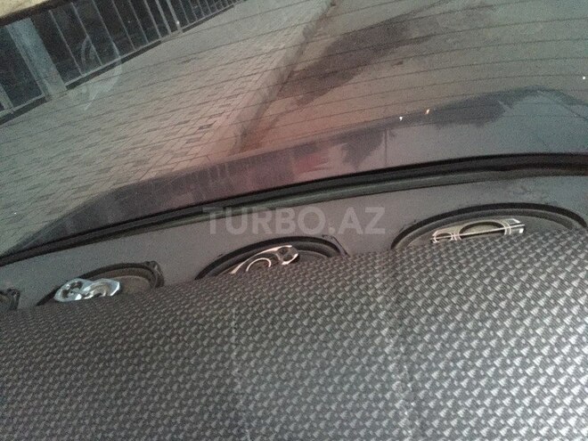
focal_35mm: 29
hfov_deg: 61.7
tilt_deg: -23.1
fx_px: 493
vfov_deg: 48.2
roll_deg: +20.1
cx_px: 294
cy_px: 220
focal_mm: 4.15
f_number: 2.2
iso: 800
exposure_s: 1/17
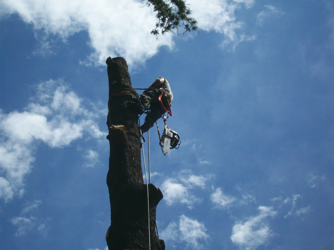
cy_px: 125
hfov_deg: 18.2
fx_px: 1042
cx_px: 167
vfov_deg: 13.7
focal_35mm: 108
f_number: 8.5
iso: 64
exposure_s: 1/320
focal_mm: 18
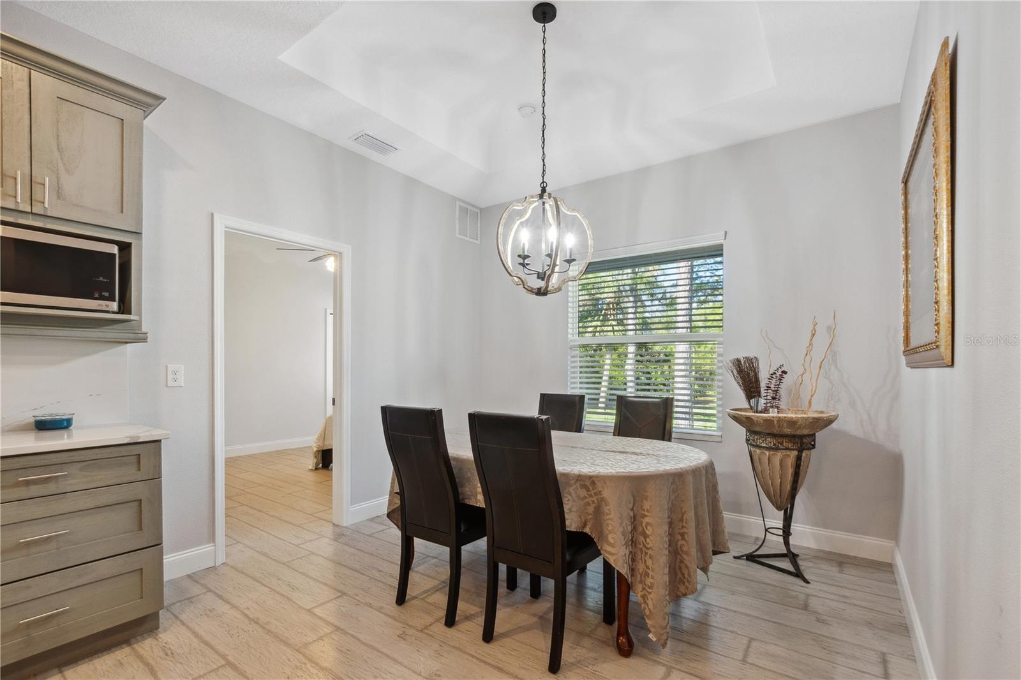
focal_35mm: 15
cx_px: 510
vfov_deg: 77.3
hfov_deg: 100.4
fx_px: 425
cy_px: 340
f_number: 13
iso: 200
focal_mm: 10
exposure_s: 1/3.33
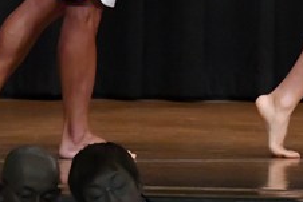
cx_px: 99
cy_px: -115
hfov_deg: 3.0
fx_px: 5828
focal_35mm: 692
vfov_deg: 2.0
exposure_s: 1/400
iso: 8000
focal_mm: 135
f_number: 5.6
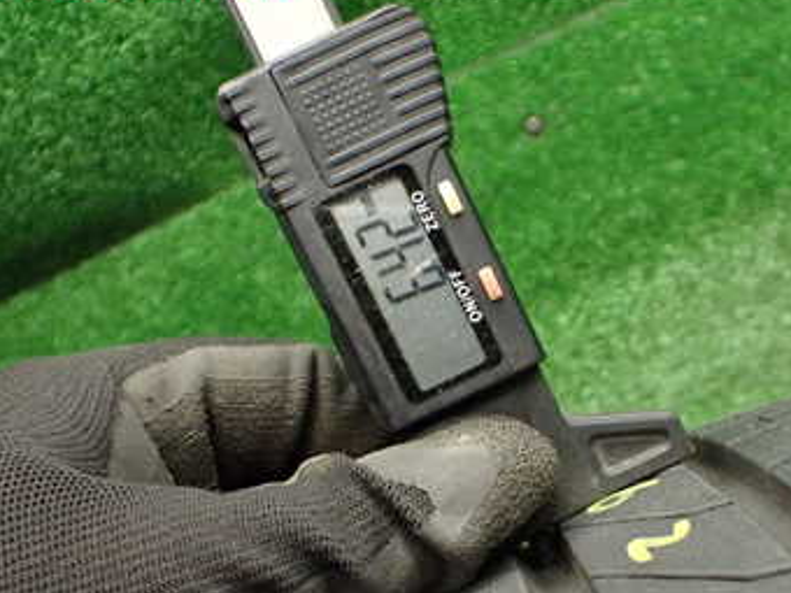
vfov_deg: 27.0
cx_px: 544
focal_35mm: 53
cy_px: 470
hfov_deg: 35.7
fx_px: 1211
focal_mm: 5.4
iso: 640
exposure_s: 1/125
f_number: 2.3
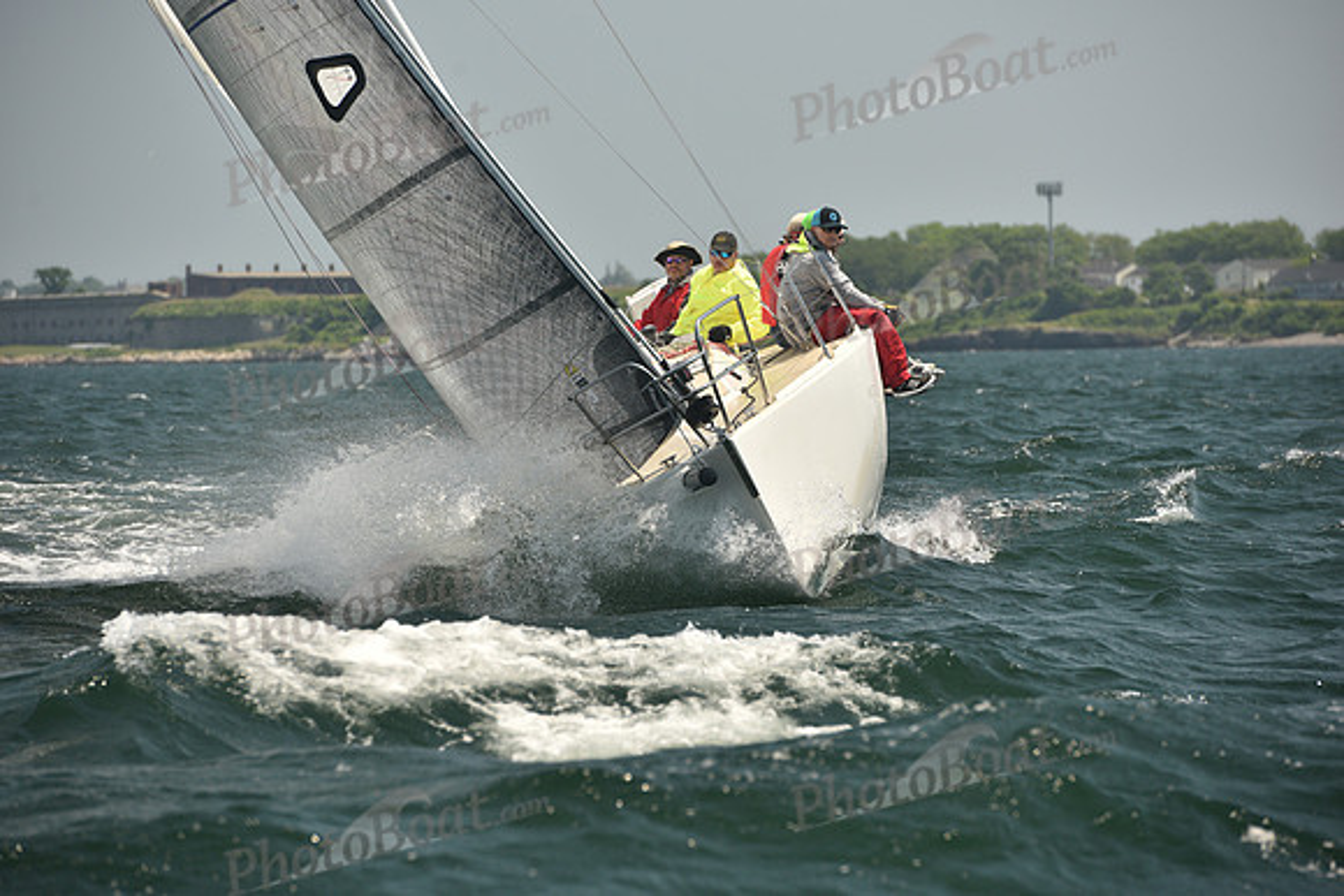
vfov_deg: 6.9
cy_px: 448
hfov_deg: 10.3
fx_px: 7468
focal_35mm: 200
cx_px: 672
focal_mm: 200
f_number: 6.3
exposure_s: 1/640
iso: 250
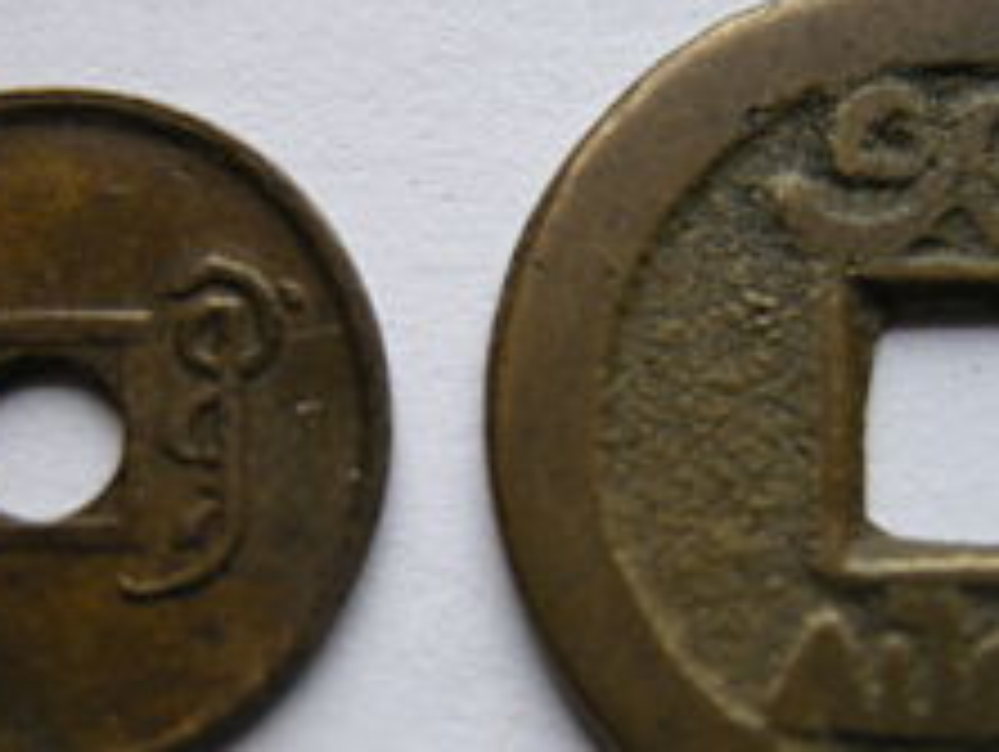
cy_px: 491
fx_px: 1820
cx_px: 549
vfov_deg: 23.2
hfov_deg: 30.7
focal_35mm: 63
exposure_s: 1/125
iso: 88
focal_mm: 7.5
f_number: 2.7
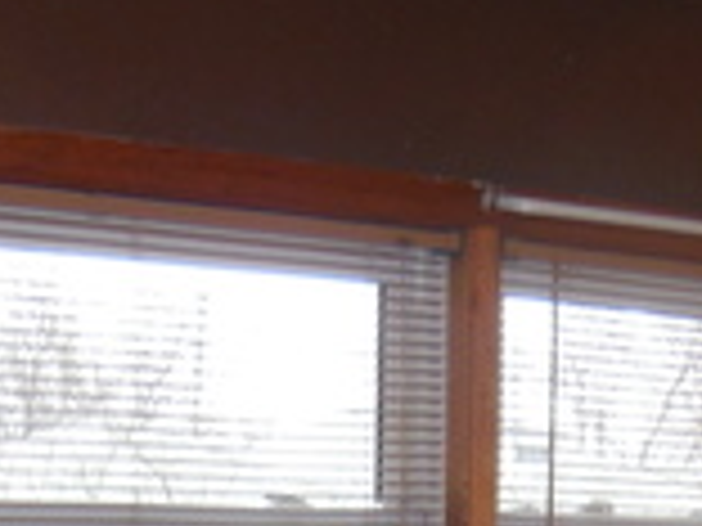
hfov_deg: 15.8
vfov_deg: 11.2
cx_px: 621
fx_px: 2494
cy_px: 944
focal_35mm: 123
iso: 200
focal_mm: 5.3
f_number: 3.2
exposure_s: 1/25
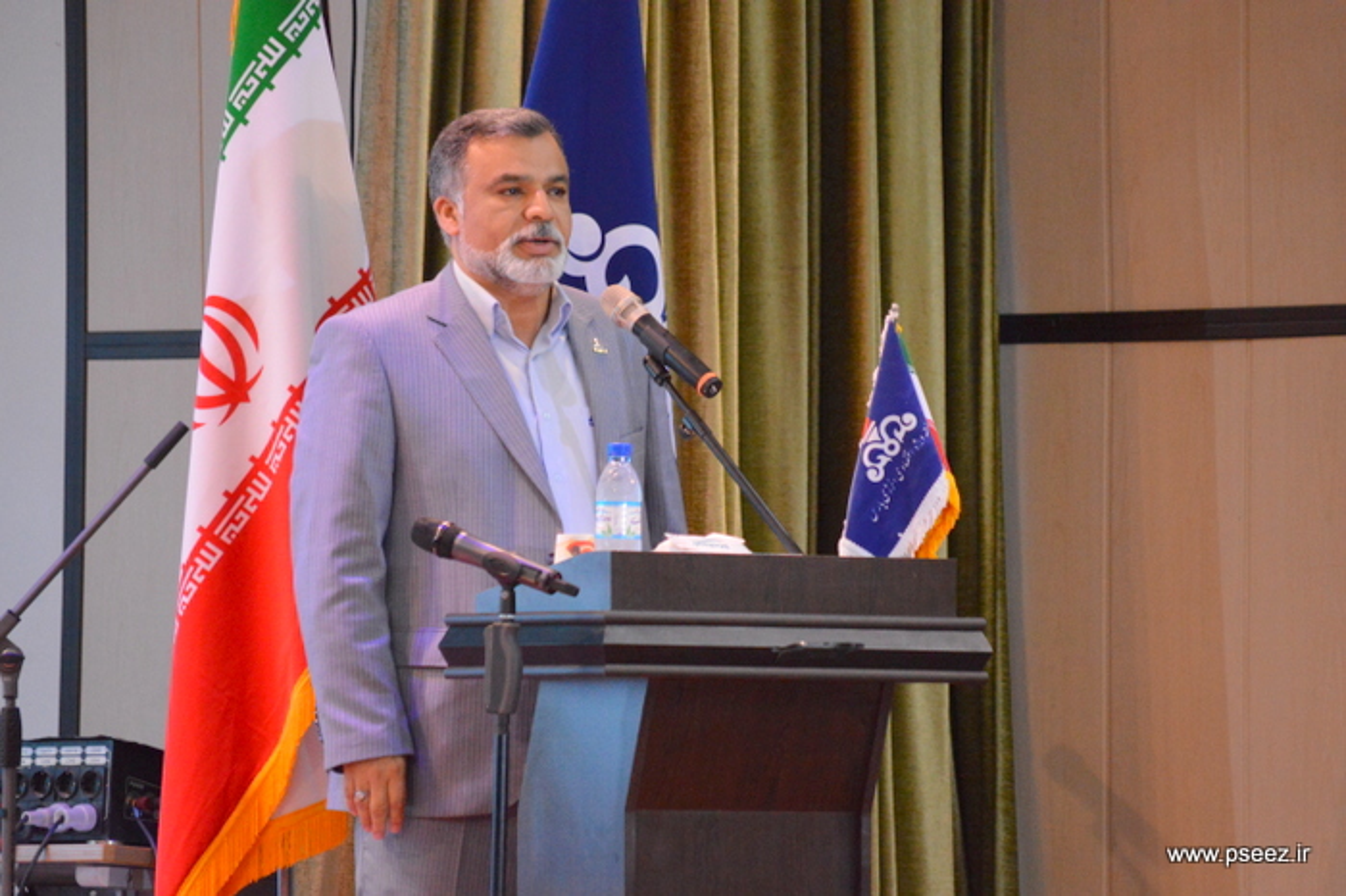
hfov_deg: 6.9
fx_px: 11211
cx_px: 673
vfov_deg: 4.6
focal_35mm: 300
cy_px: 448
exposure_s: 1/60
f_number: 5.6
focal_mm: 200
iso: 3200
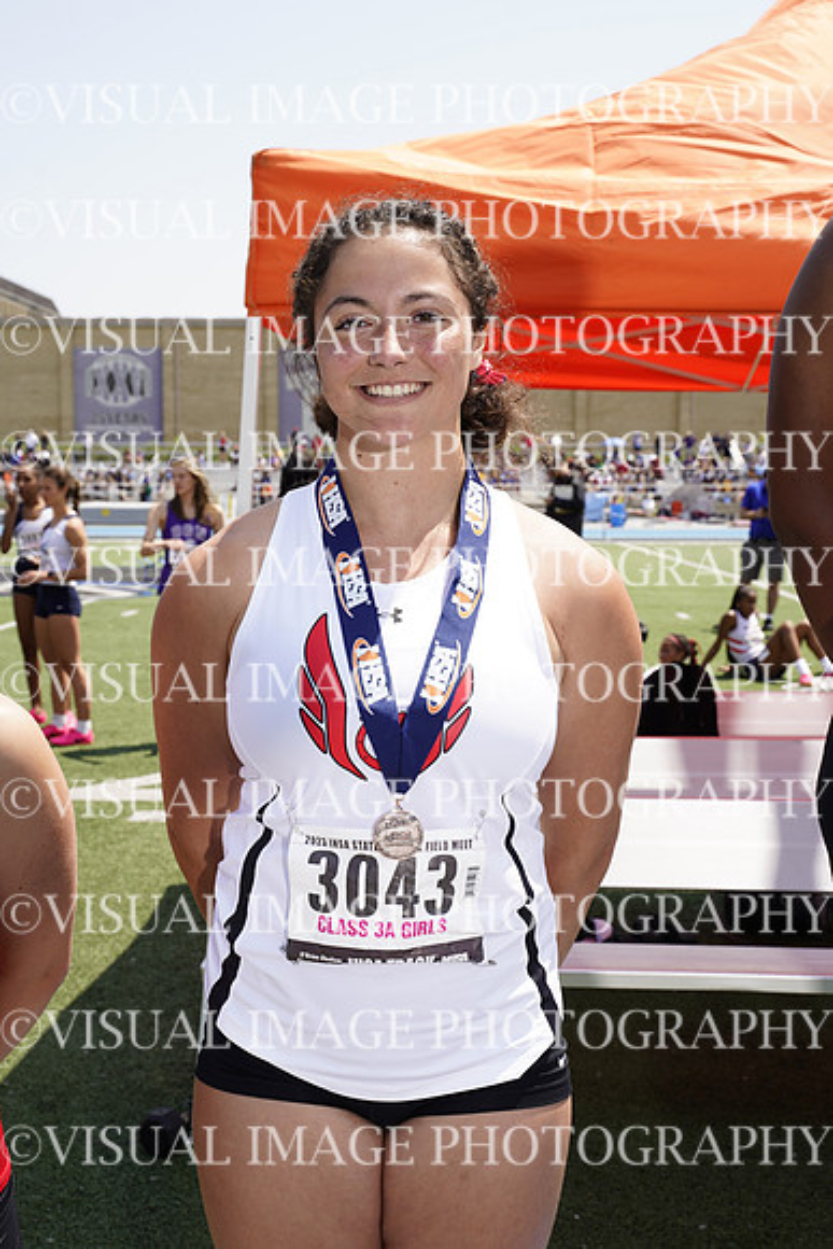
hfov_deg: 28.7
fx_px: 1630
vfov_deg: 41.9
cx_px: 416
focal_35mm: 47
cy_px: 624
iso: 100
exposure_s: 1/160
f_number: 8
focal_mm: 47
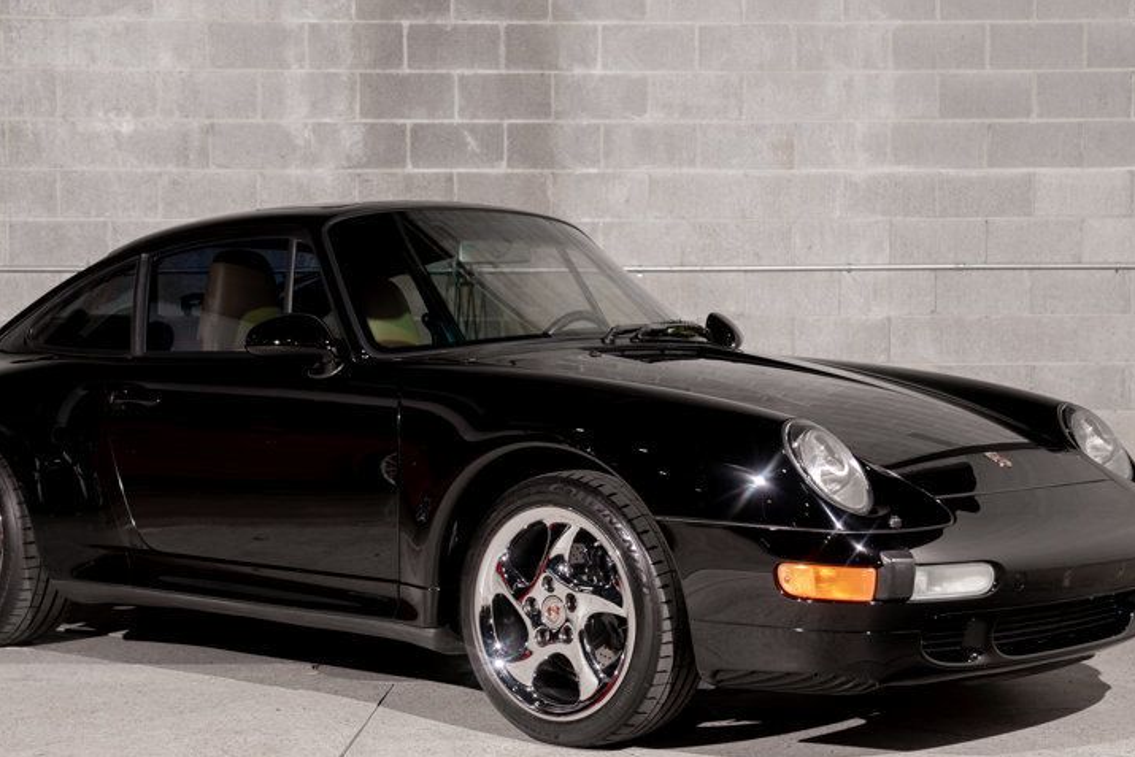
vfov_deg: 18.7
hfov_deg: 27.7
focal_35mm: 73
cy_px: 361
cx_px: 530
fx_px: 2302
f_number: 4.5
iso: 160
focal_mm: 51
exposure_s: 1/80
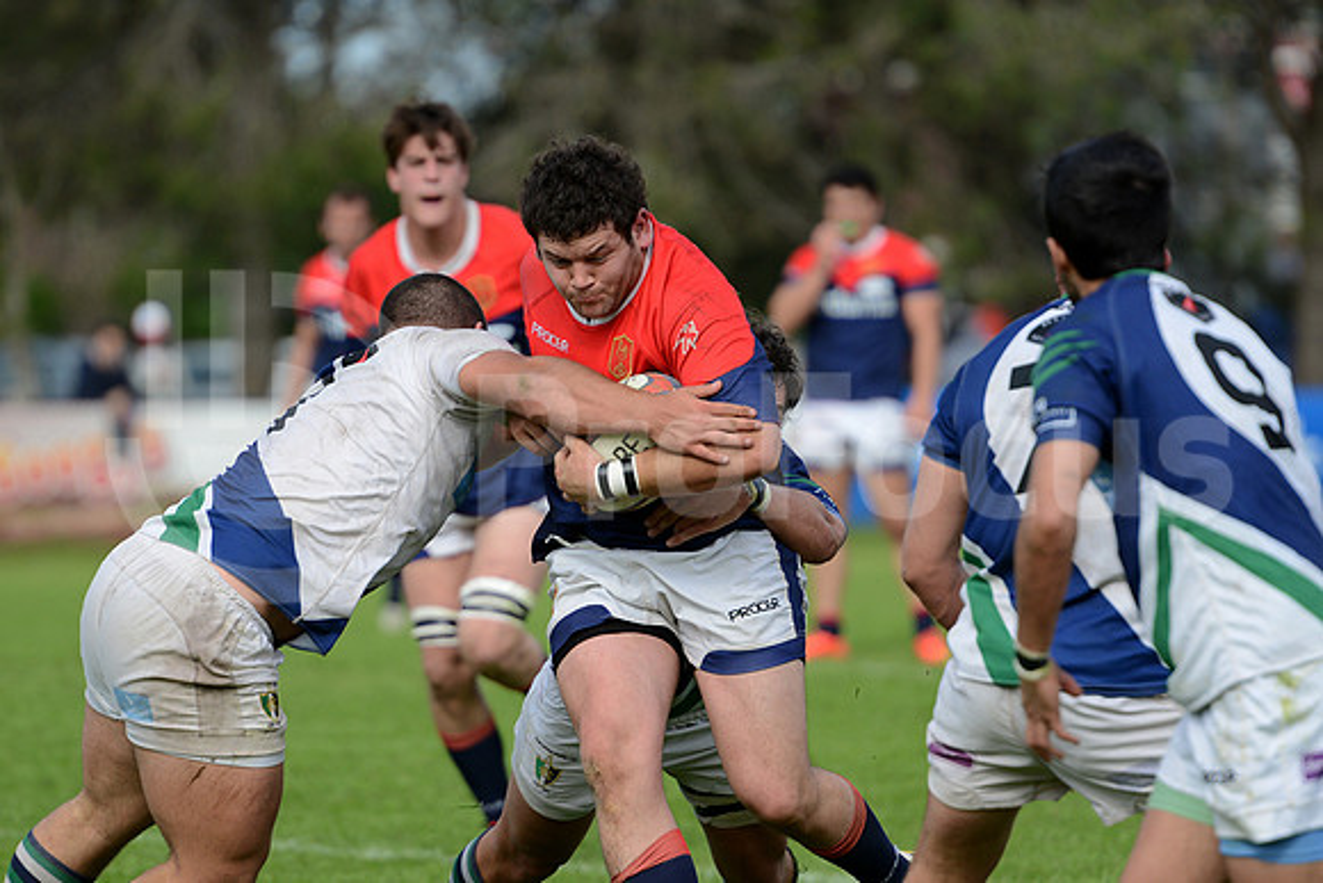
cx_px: 662
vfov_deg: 5.1
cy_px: 442
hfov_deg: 7.6
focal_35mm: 270
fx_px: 9924
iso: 400
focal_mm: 270
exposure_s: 1/1000
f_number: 4
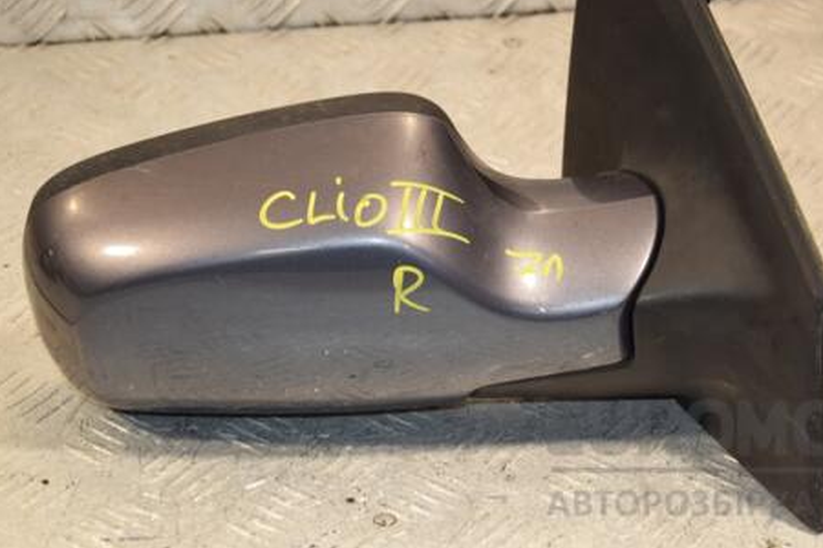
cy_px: 184
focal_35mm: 104
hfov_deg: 19.6
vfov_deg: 13.1
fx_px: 2377
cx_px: 512
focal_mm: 52
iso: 800
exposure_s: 1/200
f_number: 5
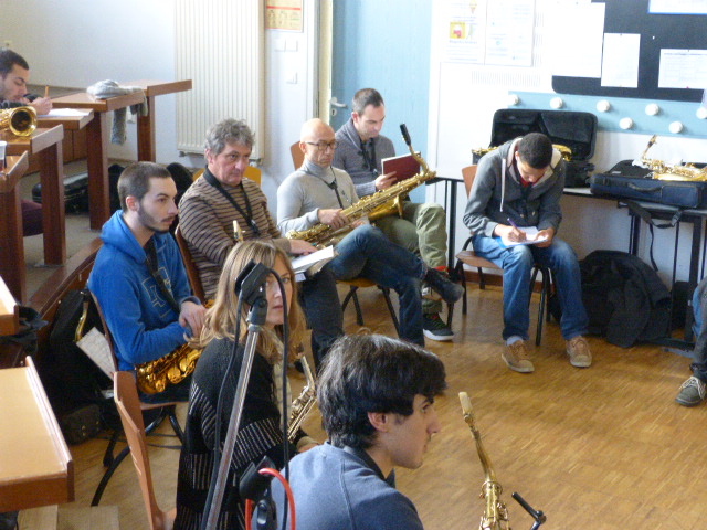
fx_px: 1164
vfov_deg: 25.7
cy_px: 265
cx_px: 354
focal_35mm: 57
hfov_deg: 33.8
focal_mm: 10.2
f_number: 3.2
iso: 800
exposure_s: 1/100
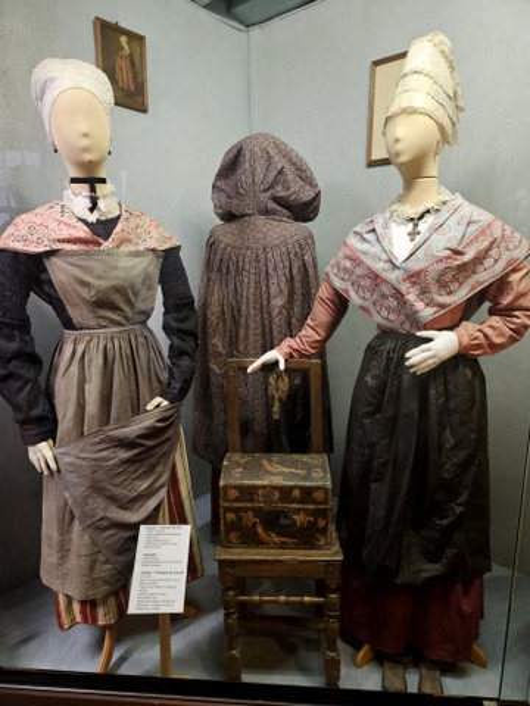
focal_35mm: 23
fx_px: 470
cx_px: 265
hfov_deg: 58.9
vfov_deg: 73.9
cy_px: 353
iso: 640
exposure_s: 1/33
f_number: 1.8
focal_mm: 5.4
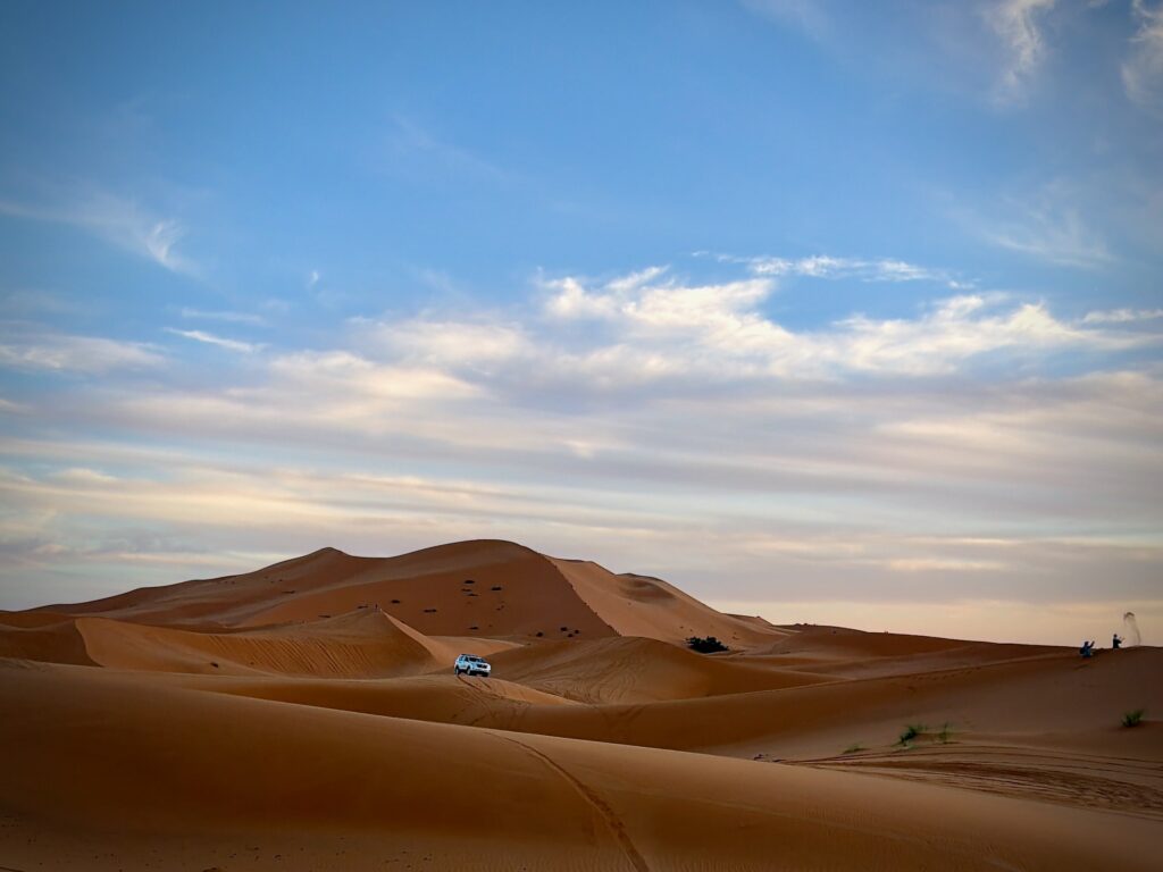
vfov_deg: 56.8
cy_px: 436
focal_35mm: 24
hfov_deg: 71.6
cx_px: 582
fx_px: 806
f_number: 1.78
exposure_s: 1/580
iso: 80
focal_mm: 6.76
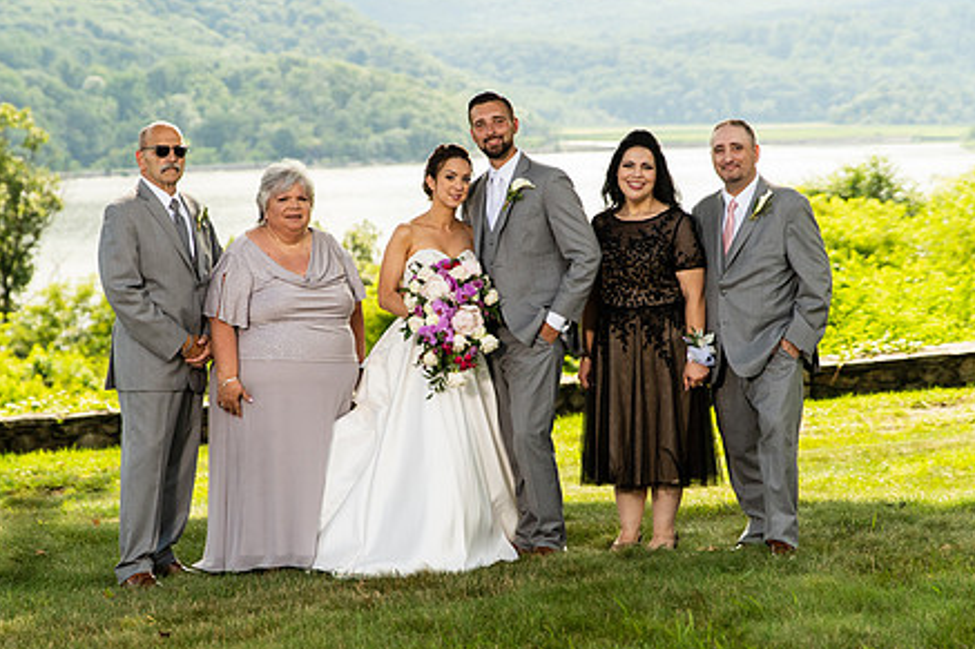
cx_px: 500
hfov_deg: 21.9
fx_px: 2518
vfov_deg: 14.7
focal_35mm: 93
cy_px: 309
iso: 1000
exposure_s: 1/4000
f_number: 2.8
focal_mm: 70
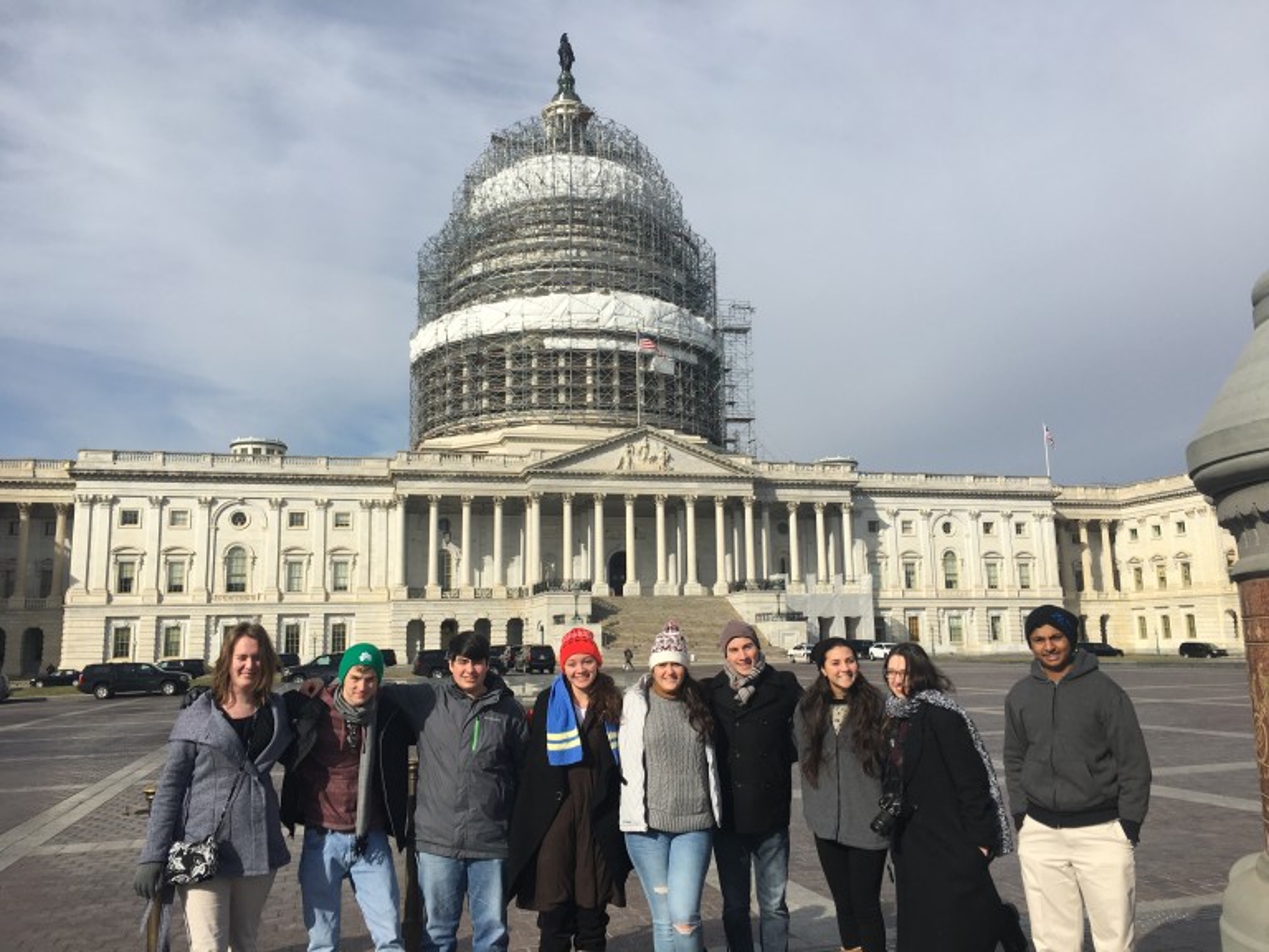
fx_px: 1063
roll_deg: +1.4
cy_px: 476
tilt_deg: +10.7
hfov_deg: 61.7
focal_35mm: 29
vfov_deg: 48.2
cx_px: 634
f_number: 2.2
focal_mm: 4.15
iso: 25
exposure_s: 1/2262
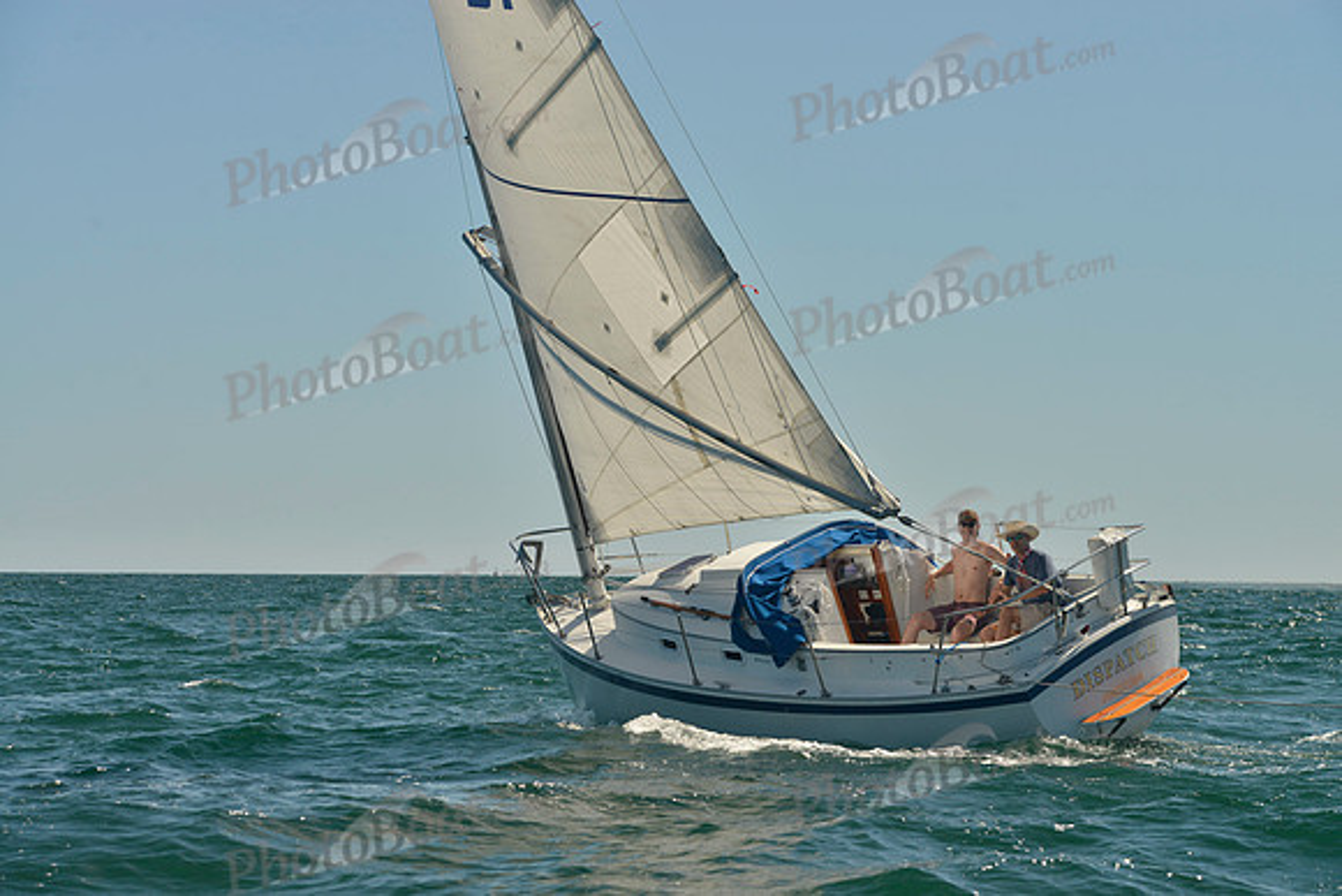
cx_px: 671
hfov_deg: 20.8
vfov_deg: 14.0
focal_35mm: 98
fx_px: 3654
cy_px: 448
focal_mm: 98
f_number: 8
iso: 280
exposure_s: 1/640
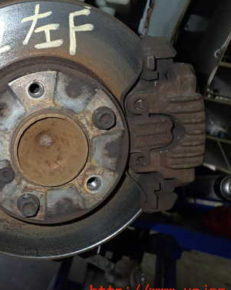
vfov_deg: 39.5
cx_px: 32
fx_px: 402
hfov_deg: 30.9
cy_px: 128
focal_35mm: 47
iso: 320
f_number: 6.3
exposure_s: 1/30
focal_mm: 5.4
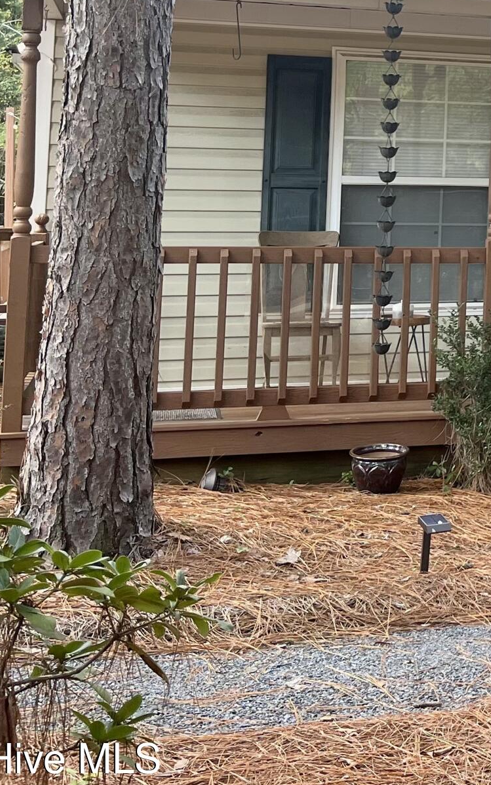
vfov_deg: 28.7
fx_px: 1477
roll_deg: -0.8
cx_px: 830
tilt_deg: +3.8
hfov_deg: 16.4
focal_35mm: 69
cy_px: 89
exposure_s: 1/122
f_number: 1.6
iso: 50
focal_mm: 5.1
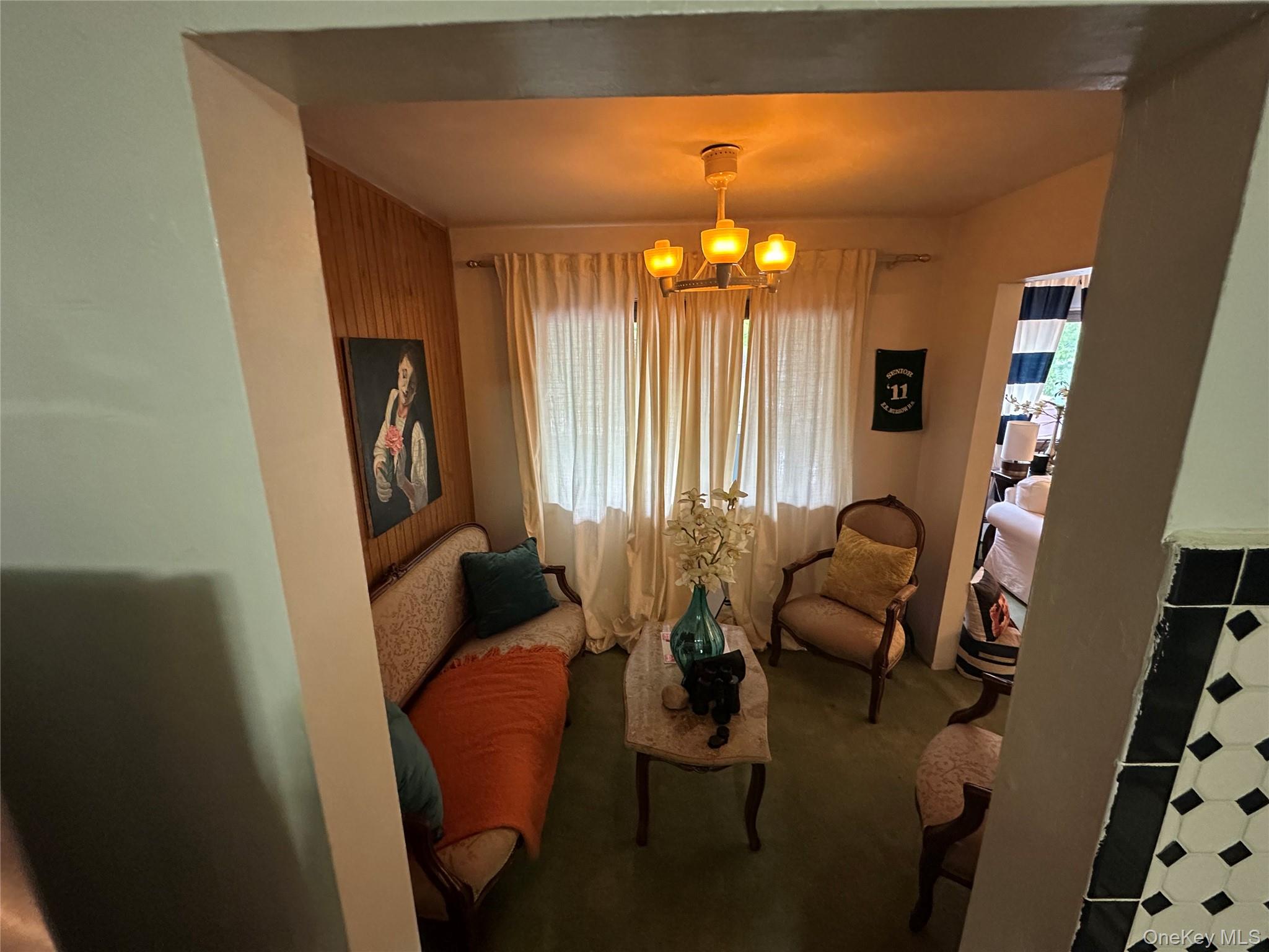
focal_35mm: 14
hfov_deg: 102.1
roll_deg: +1.0
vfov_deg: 85.7
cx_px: 634
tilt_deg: -14.2
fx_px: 513
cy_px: 476
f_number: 2.2
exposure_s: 1/60
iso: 640
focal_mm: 2.22
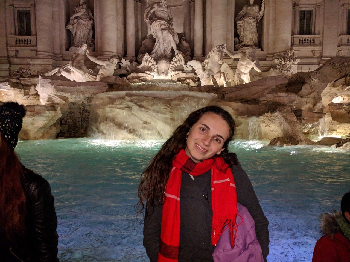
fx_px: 263
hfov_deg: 67.3
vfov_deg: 53.1
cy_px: 131
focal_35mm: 26
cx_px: 175
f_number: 2
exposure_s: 1/57.1
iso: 506
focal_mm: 4.67
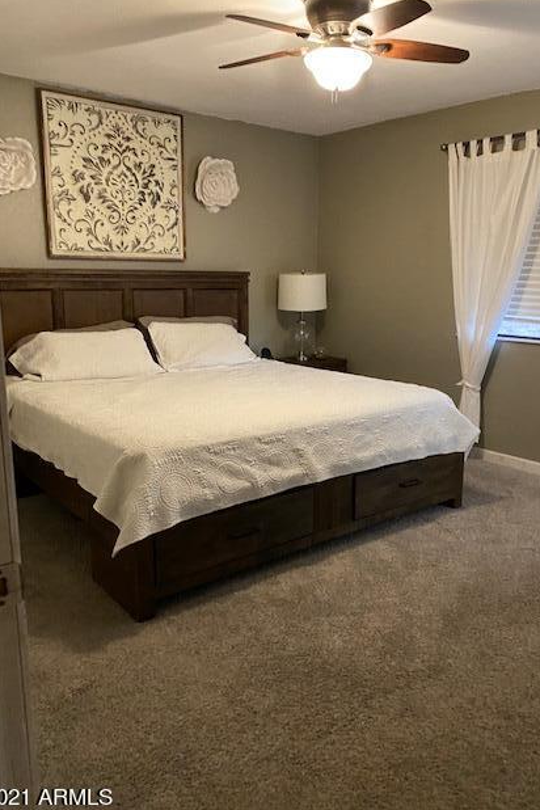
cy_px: 414
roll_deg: -0.2
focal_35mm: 28
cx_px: 291
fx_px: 630
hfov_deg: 46.4
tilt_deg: -10.3
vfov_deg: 65.5
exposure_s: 1/30
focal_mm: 4.25
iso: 500
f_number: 1.8
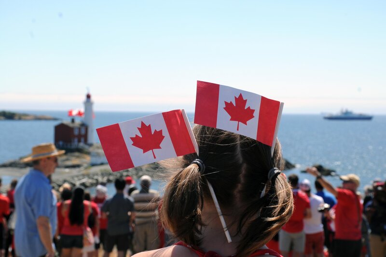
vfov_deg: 17.5
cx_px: 193
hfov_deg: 26.0
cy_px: 128
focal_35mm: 78
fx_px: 836
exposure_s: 1/400
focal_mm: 52
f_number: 10
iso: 250
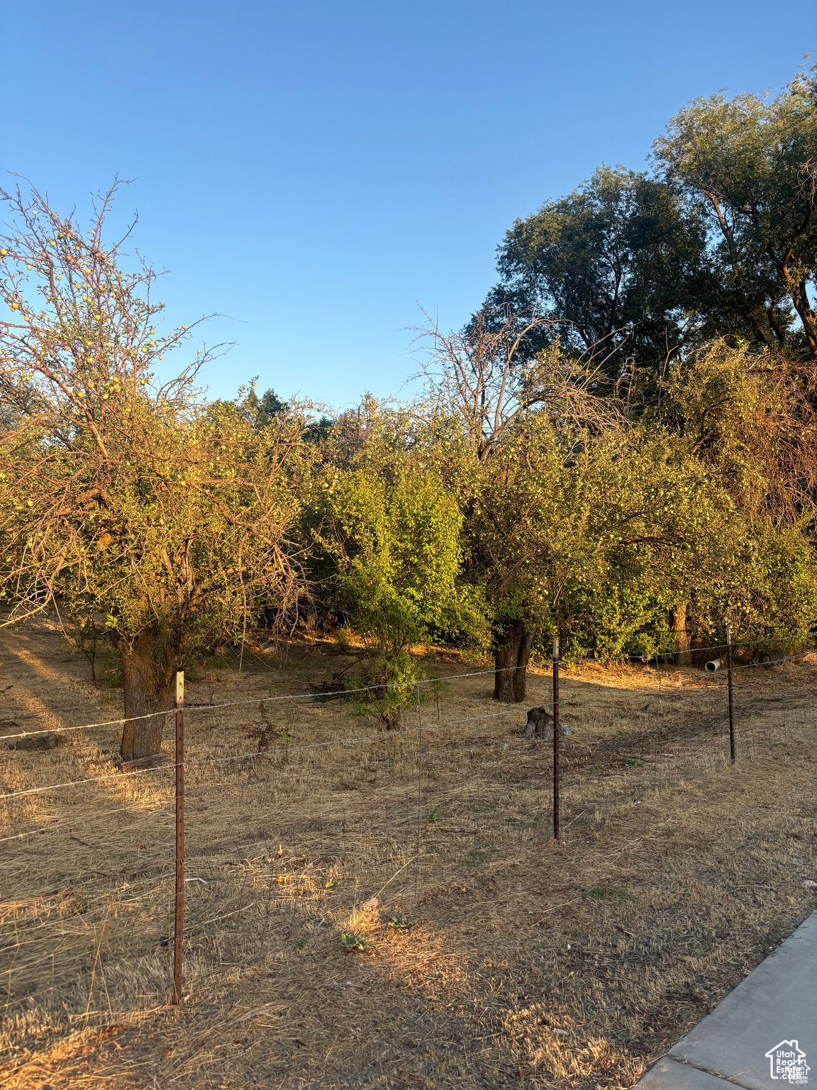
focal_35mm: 26
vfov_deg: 67.3
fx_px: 818
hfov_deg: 53.1
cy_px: 545
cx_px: 408
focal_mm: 5.96
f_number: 1.6
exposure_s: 1/732
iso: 50
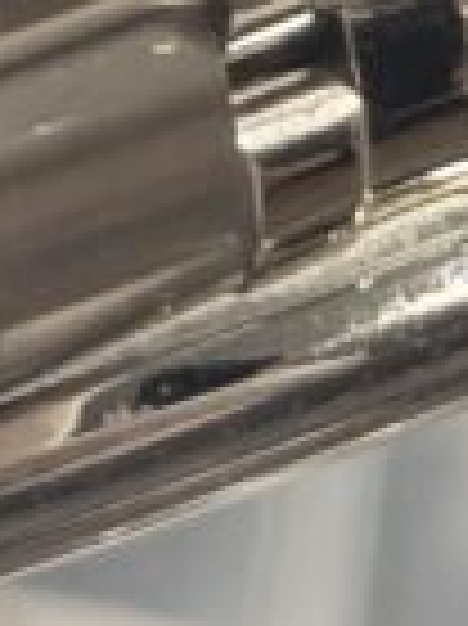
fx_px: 6391
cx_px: 495
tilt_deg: -58.3
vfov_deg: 5.4
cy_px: -941
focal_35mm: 354
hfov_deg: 4.2
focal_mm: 6.76
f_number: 1.78
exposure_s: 1/40
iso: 400
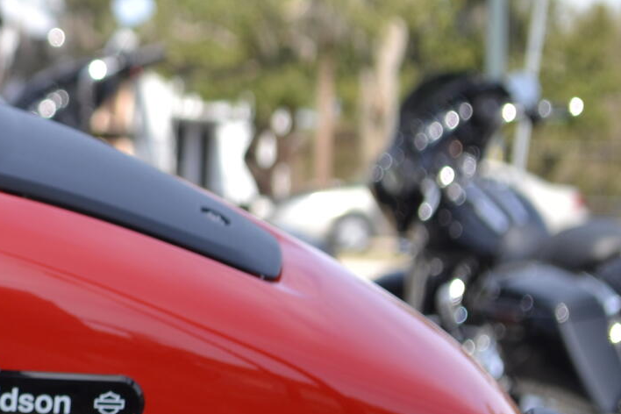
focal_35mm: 212
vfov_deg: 6.5
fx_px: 3657
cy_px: 156
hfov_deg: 9.5
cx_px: -242
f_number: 5.6
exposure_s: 1/160
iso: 100
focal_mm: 50
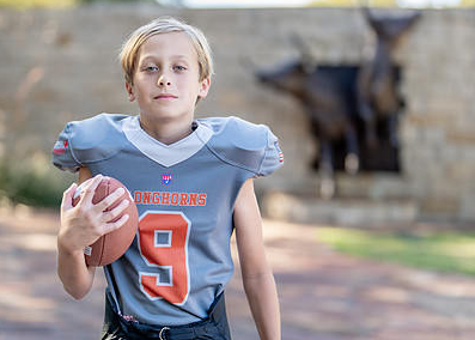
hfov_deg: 23.3
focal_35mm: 85
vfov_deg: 16.8
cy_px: 188
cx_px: 181
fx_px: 1147
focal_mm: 50
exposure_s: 1/1000
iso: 100
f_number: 1.2
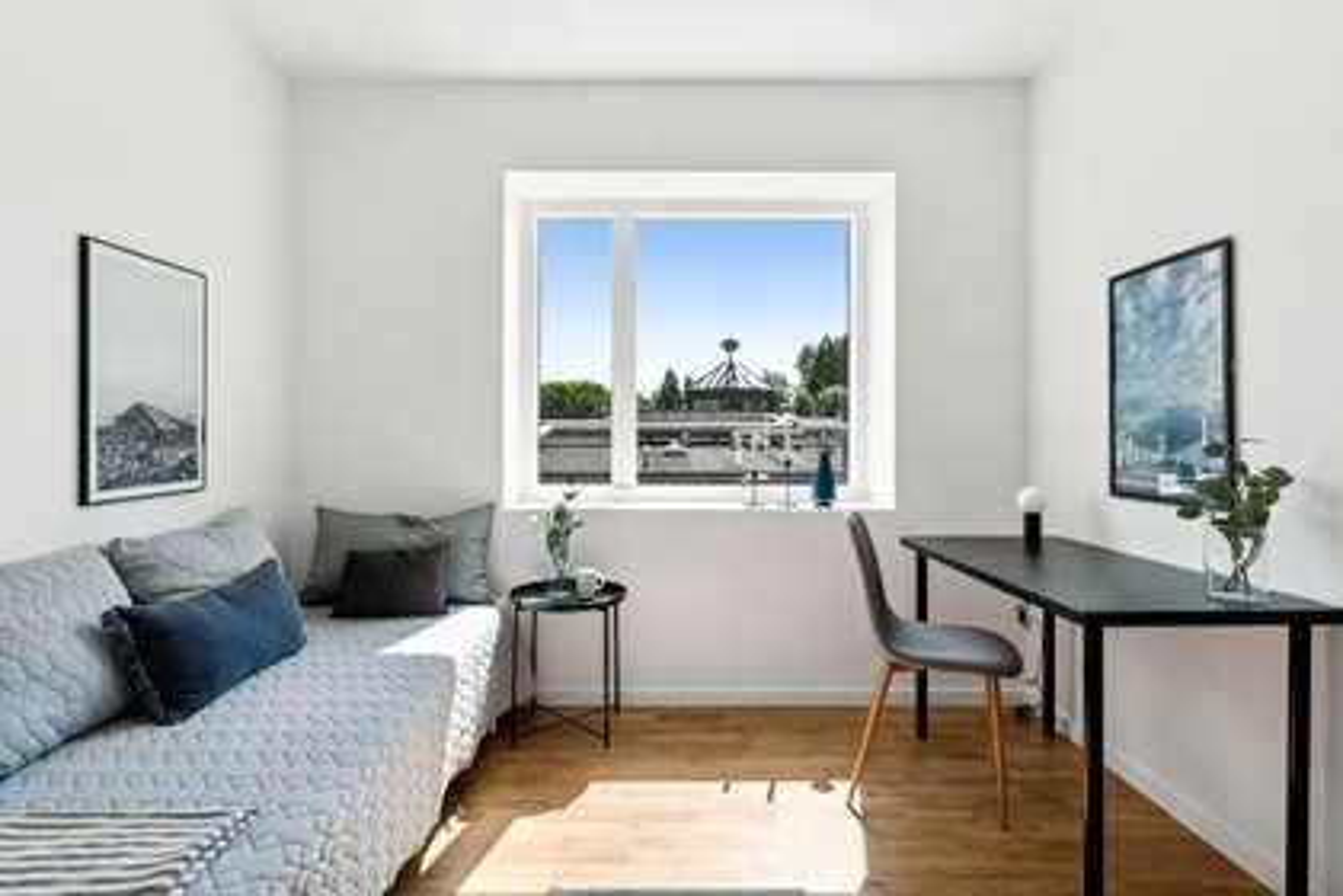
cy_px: 448
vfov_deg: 59.5
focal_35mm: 21
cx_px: 672
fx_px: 783
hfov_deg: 81.2
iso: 200
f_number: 8
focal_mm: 14
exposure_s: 1/200
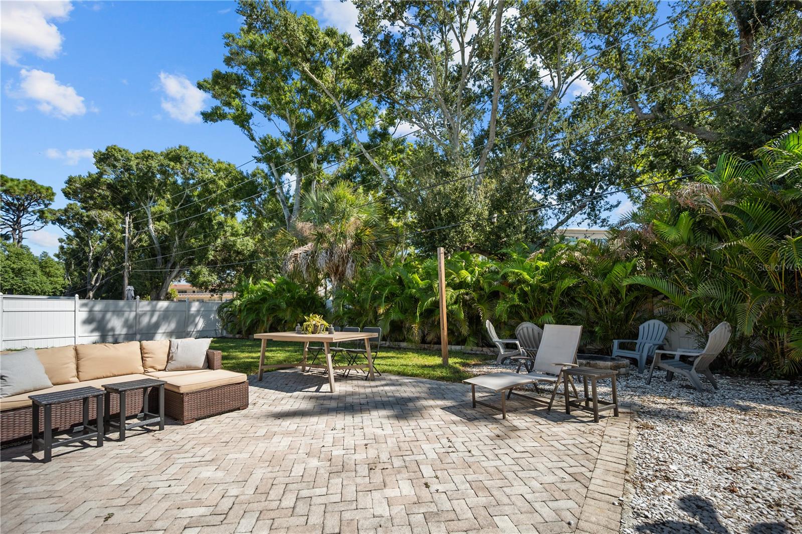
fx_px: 312
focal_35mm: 14
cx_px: 401
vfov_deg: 81.2
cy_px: 267
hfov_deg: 104.3
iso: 100
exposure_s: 1/160
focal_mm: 14
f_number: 4
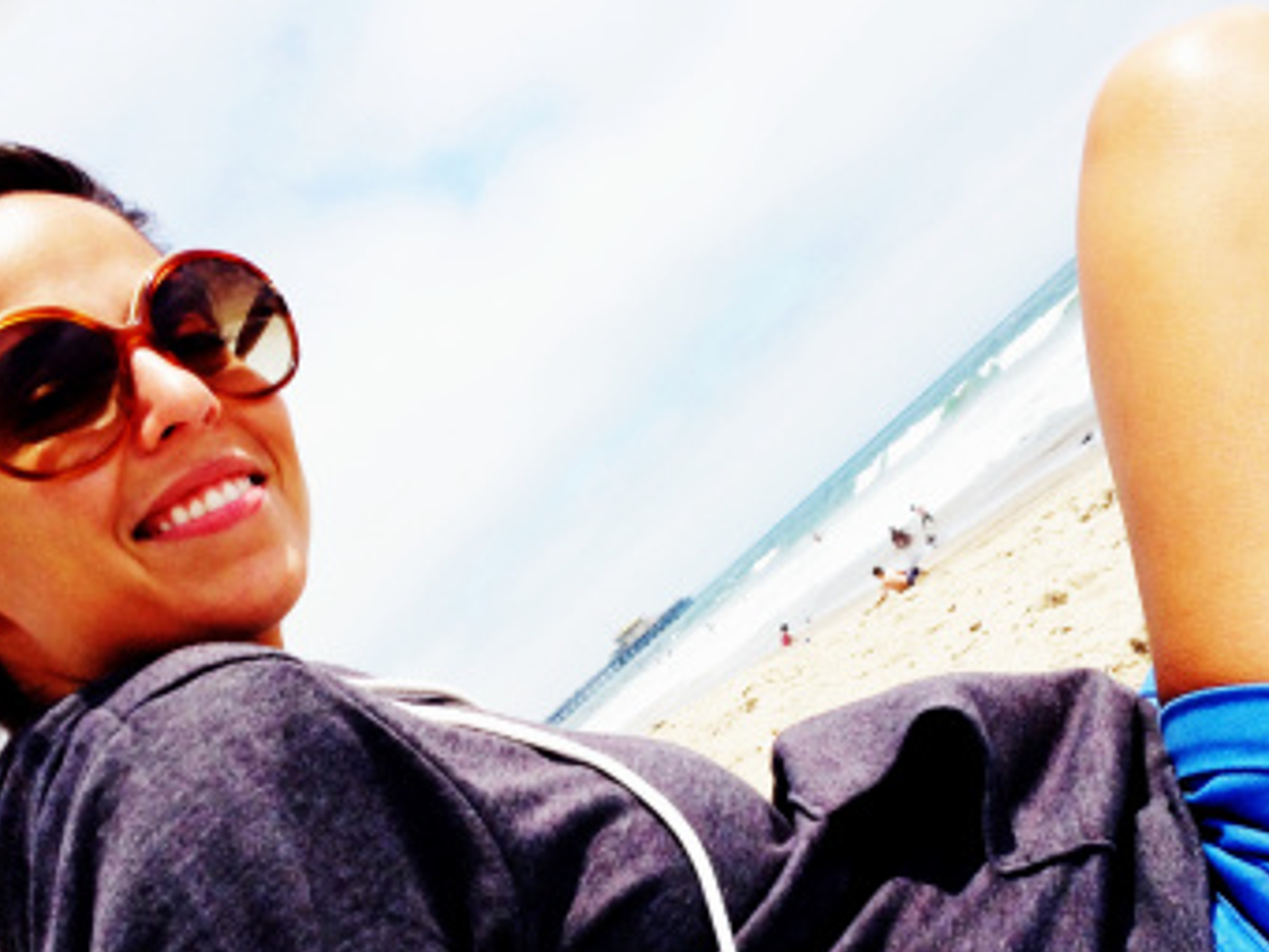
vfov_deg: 21.8
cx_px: 683
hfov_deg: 29.0
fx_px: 2456
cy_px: 683
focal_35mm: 67
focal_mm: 4.28
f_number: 2.4
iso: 50
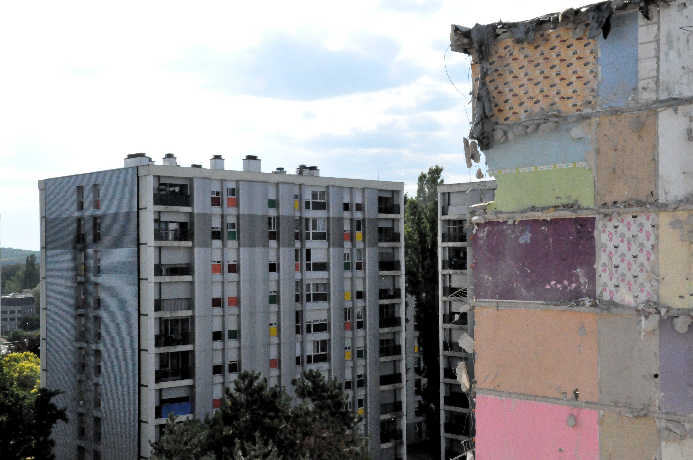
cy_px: 230
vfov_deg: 28.9
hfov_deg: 42.4
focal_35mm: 46
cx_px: 346
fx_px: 894
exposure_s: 1/800
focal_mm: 31
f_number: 29
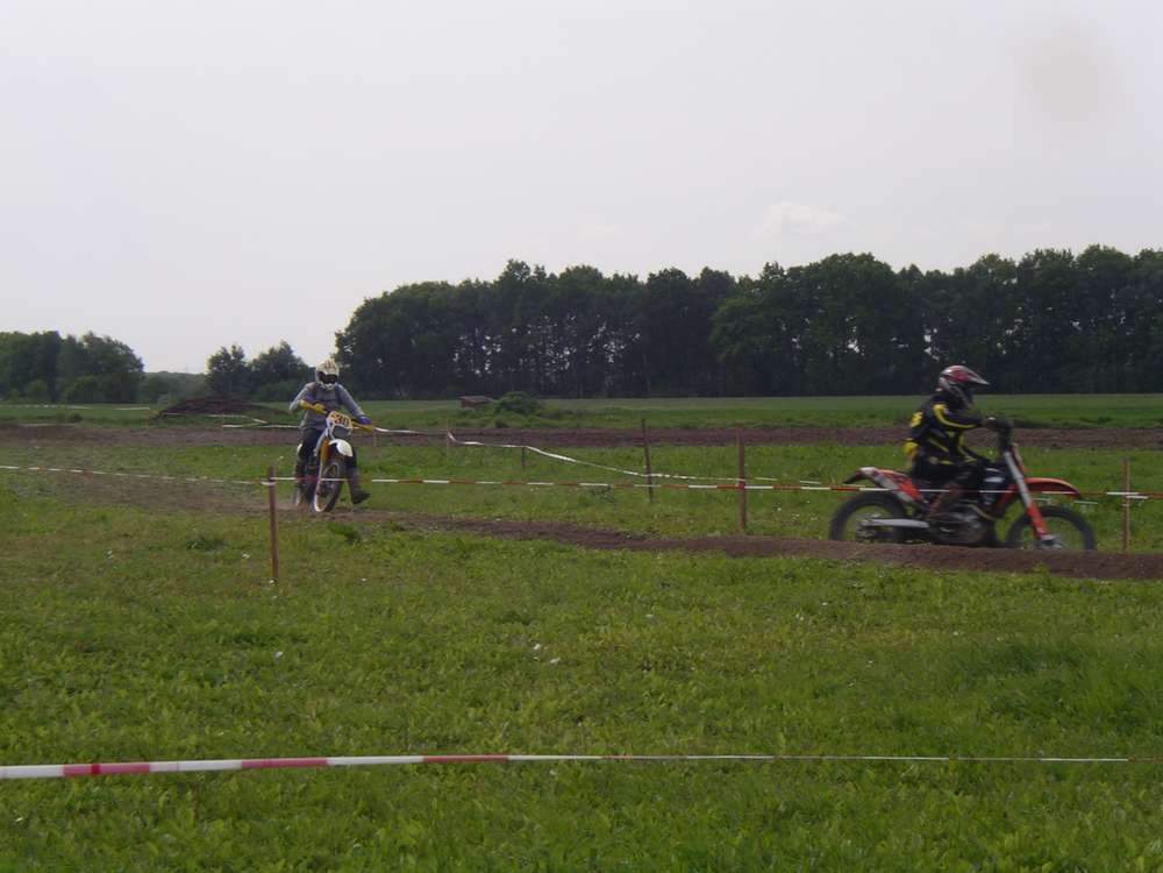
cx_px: 582
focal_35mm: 104
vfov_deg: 14.2
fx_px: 3494
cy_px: 436
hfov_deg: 18.9
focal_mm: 16
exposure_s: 1/100
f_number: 9.6
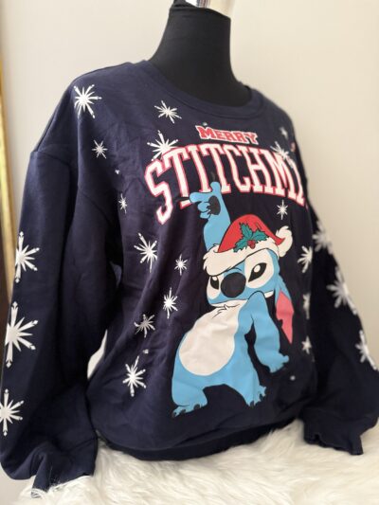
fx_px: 350
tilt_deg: -7.7
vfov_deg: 71.6
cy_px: 252
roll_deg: +0.7
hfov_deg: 56.8
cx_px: 190
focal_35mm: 24
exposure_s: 1/60
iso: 640
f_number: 1.78
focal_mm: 6.76
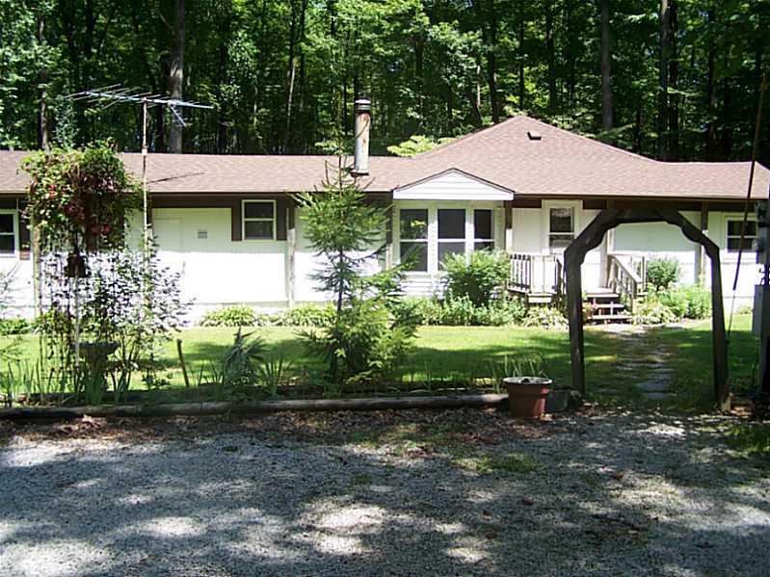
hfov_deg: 49.0
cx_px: 385
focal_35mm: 38
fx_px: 845
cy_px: 288
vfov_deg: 37.7
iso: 80
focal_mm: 6.3
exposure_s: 1/250
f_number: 2.8
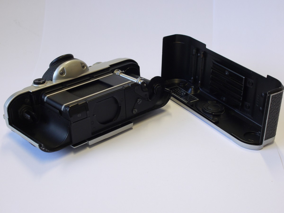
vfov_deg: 24.4
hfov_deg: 32.2
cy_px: 106
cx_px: 142
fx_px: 492
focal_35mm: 60
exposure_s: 1/30
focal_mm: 30
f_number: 8
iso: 400
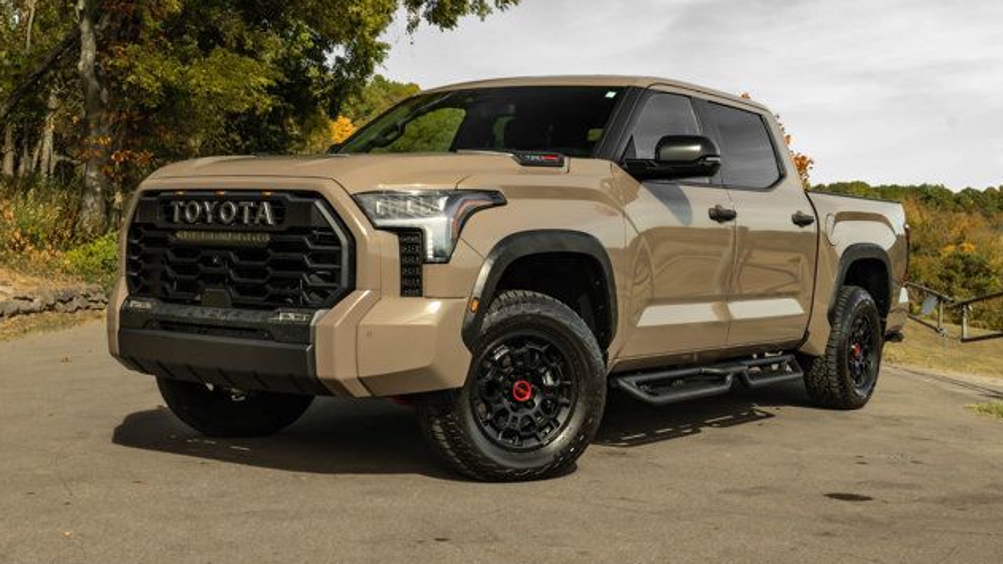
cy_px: 259
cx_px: 504
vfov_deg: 23.5
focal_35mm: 51
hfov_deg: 40.6
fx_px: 1356
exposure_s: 1/640
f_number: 10
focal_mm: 32
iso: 800
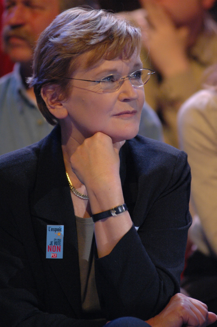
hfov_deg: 4.6
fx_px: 2722
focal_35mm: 300
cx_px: 108
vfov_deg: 6.9
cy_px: 164
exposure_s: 1/200
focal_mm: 200
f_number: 2.8
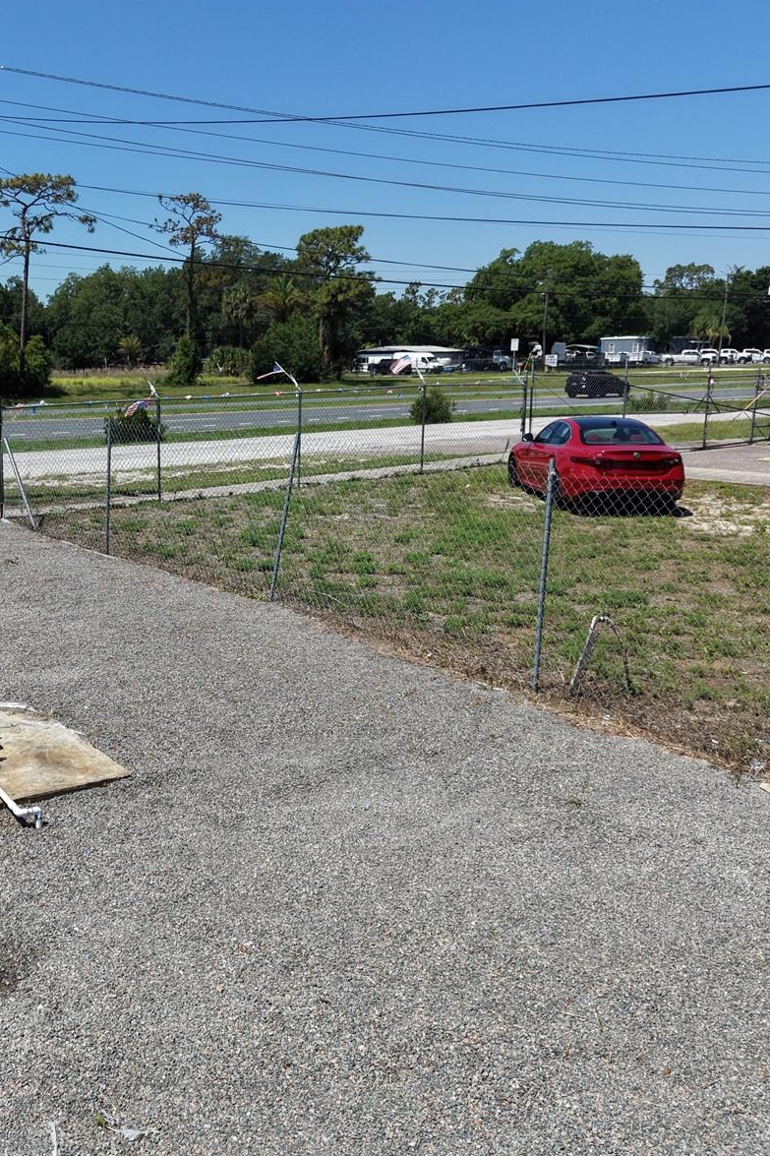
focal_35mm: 34
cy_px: 584
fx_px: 1091
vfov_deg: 55.8
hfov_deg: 37.5
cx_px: 155
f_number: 1.8
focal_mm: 8.67
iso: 120
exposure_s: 1/4000
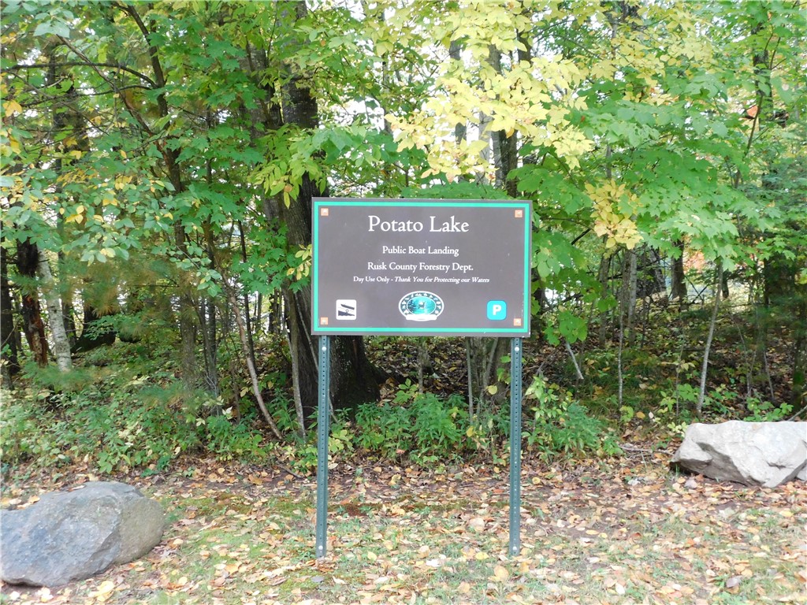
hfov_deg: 51.4
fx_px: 839
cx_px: 404
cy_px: 302
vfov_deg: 39.7
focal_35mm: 36
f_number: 3.5
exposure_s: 1/25
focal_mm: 6.3
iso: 400
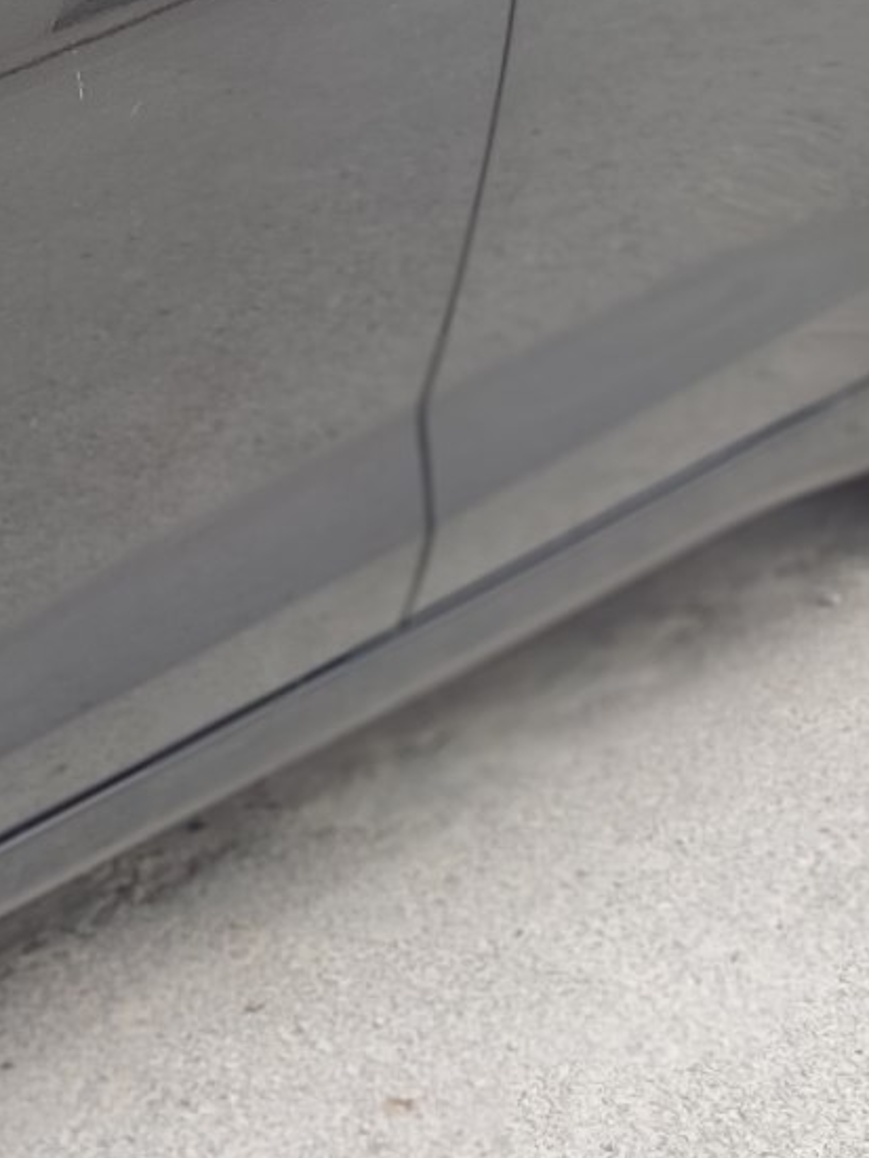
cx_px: -534
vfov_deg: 17.8
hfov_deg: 12.7
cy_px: 189
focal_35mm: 109
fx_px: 3646
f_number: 1.79
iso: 50
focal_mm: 4.71
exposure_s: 1/692
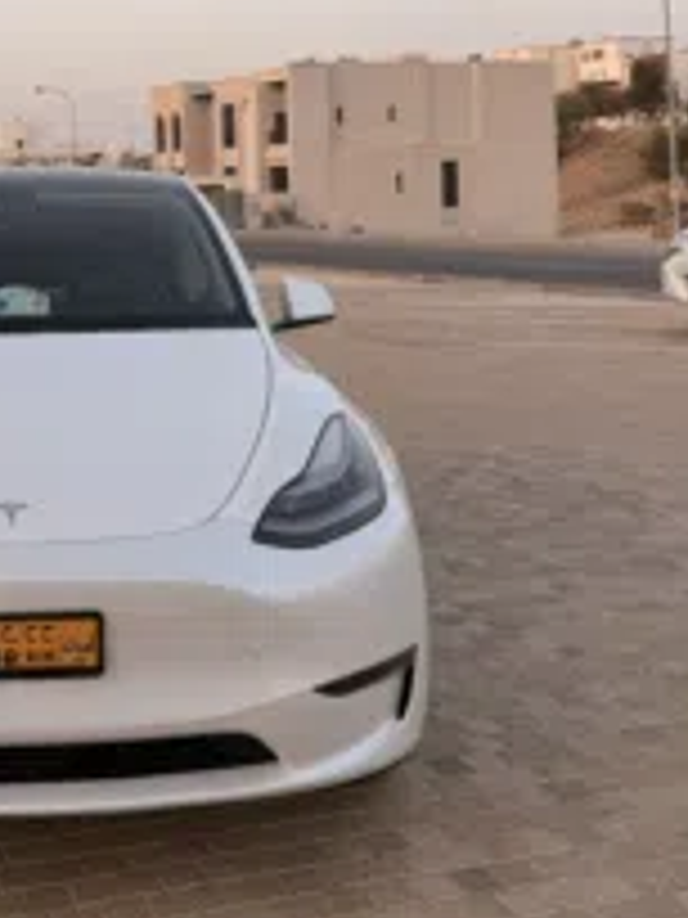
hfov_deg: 29.1
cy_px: 176
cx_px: 18
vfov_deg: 38.8
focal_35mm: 47
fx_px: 1246
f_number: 1.78
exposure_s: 1/510
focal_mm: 6.76
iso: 80
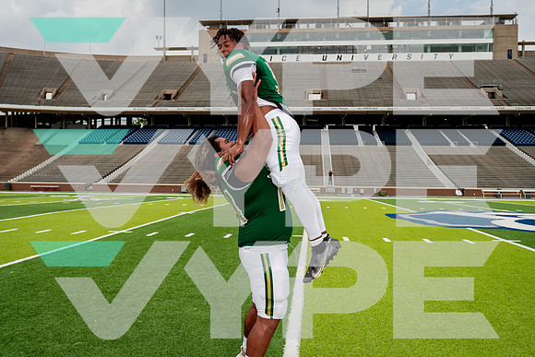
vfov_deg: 41.3
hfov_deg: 58.9
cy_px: 178
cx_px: 268
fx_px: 474
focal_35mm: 32
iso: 100
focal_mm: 31
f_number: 5
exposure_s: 1/640
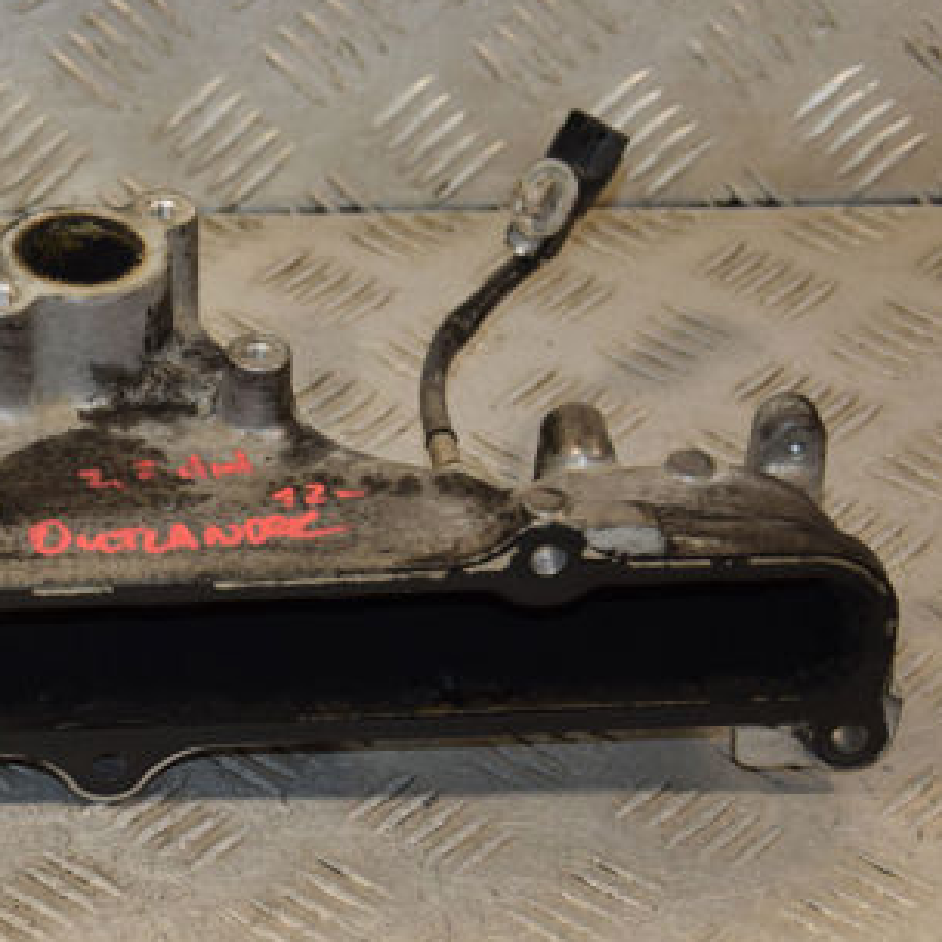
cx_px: 117
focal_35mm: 139
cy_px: 445
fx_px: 4280
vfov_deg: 12.6
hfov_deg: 12.5
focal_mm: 52
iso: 800
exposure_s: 1/200
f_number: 5
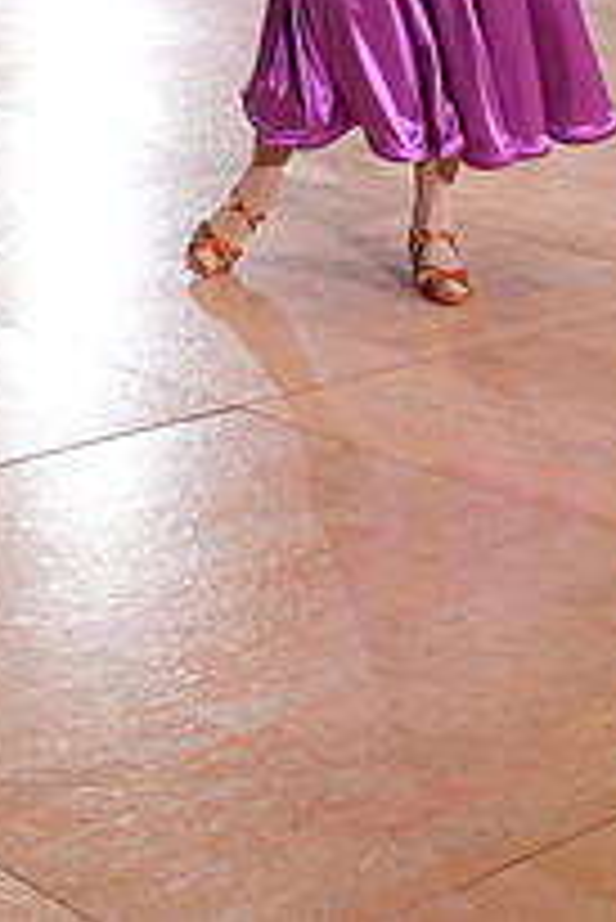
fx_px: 2537
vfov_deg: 18.7
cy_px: -378
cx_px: 115
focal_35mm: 99
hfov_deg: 13.8
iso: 2000
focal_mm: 35
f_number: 4
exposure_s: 1/400
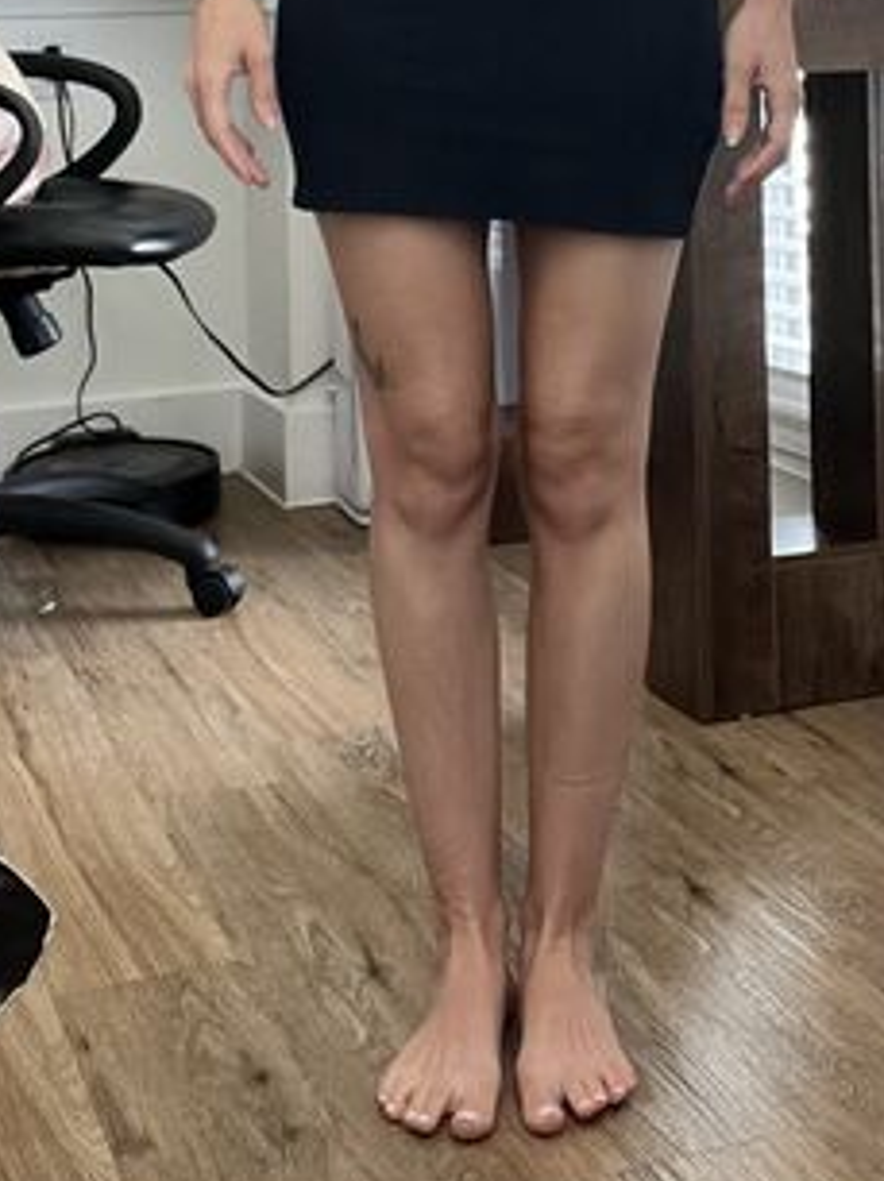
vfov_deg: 29.1
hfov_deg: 23.6
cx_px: 517
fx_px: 2114
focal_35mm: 62
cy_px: -15
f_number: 2.2
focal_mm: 2.71
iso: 100
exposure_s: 1/60
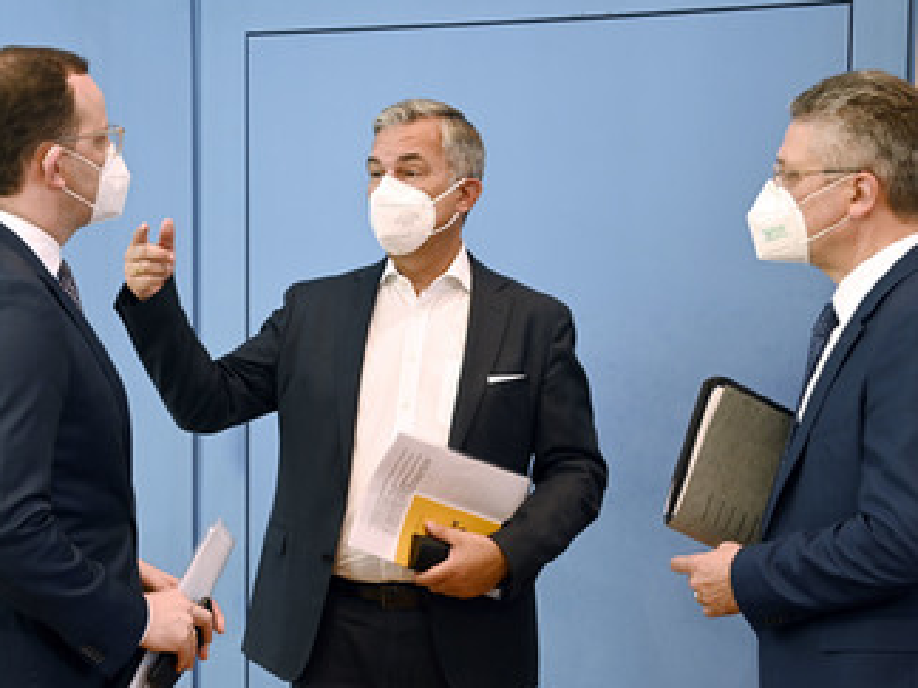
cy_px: 413
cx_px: 381
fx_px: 2413
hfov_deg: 21.5
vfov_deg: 16.2
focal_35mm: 91
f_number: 5.6
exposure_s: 1/400
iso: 1600
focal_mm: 68
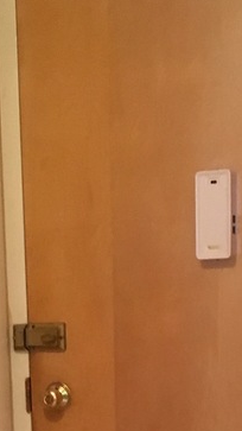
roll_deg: +4.2
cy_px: 481
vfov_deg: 21.5
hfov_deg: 12.7
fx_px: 1073
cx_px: -7
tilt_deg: -12.0
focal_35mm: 94
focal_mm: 4.15
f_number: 2.2
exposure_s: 1/20
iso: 200
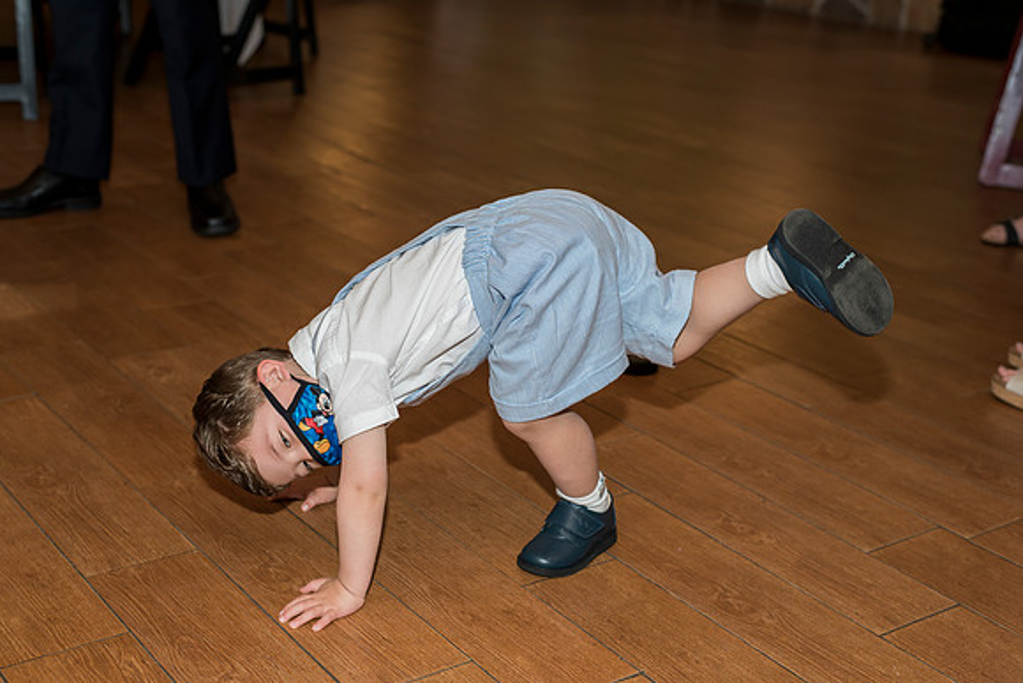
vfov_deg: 27.0
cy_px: 342
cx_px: 512
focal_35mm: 50
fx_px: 1421
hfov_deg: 39.6
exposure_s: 1/125
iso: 800
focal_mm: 50
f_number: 4
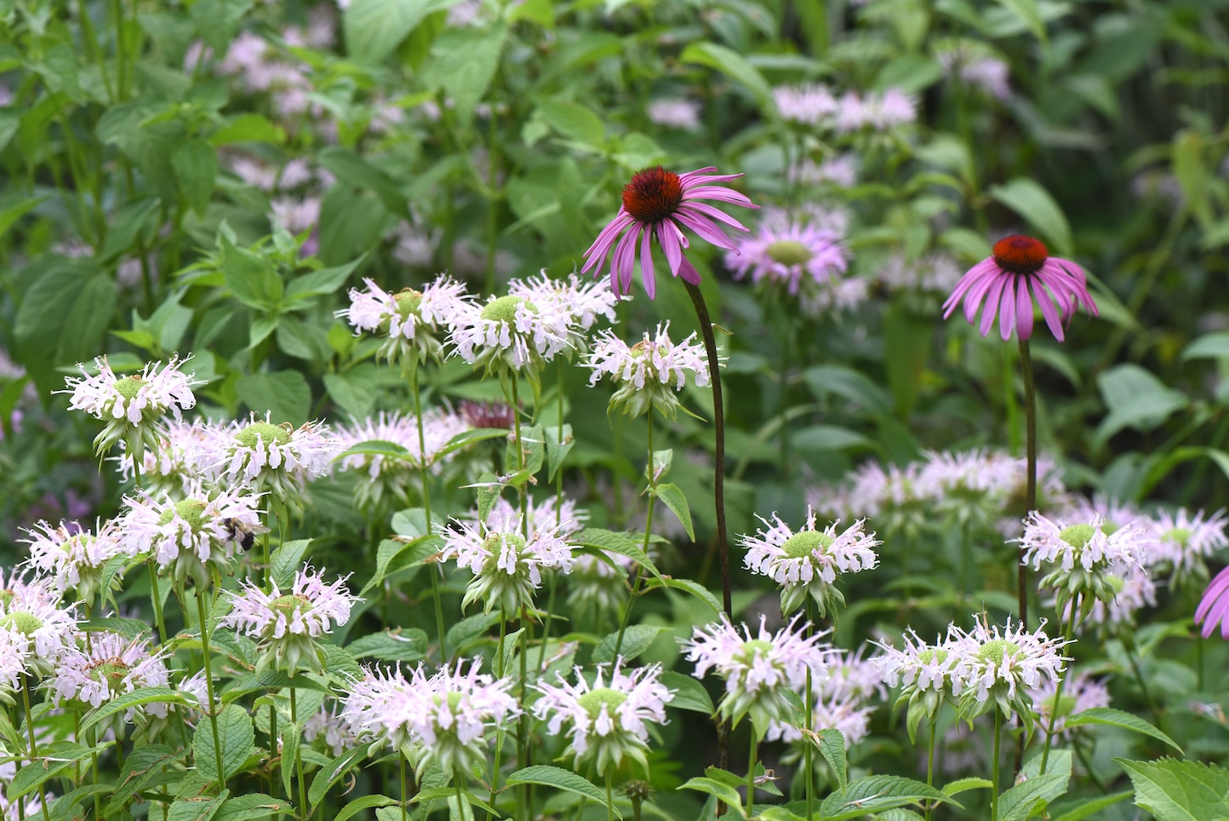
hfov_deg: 19.4
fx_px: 3586
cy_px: 410
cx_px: 614
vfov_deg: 13.1
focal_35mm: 105
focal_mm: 105
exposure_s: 1/800
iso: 640
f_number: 8
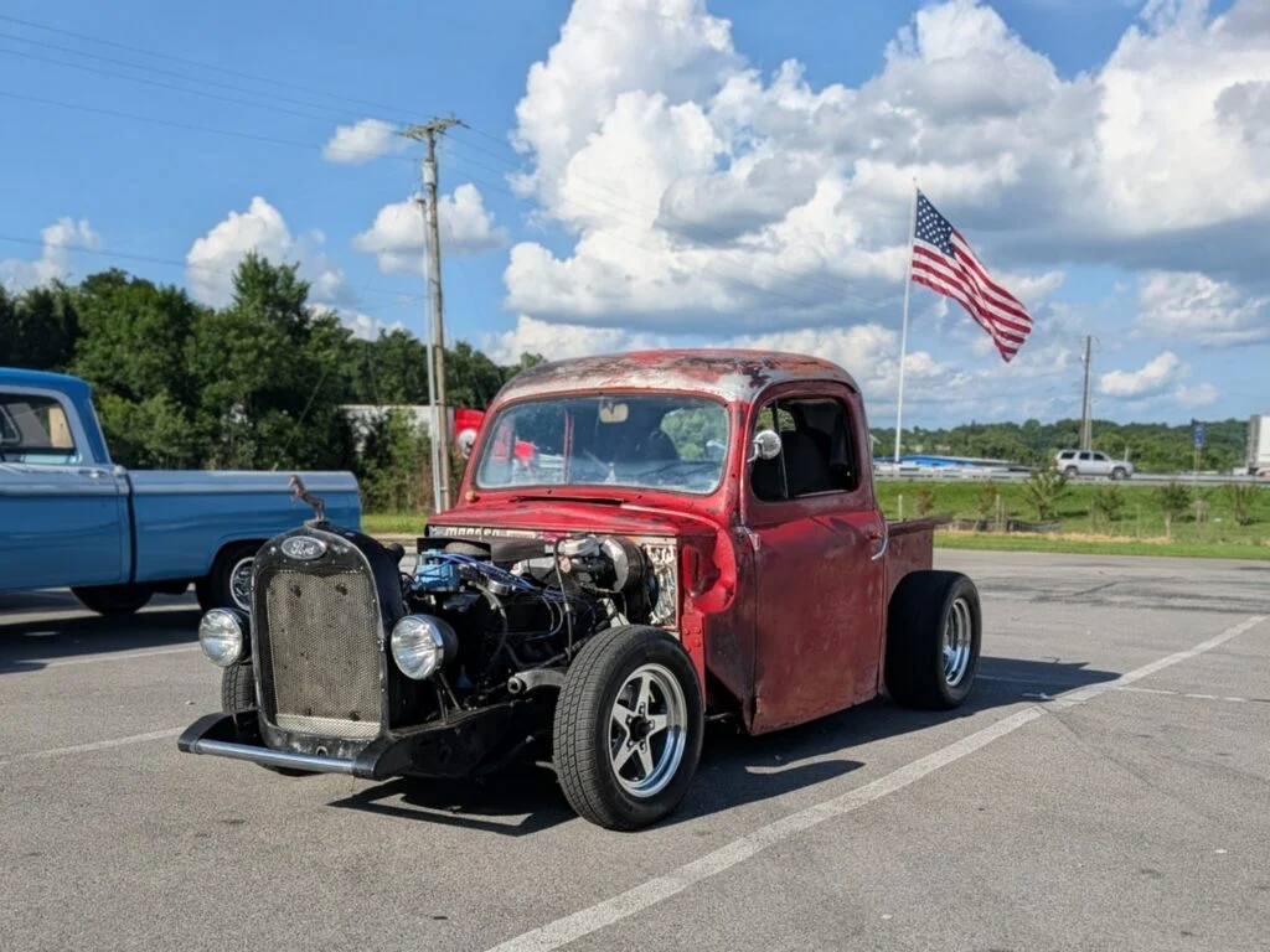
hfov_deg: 71.6
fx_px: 881
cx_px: 635
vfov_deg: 56.8
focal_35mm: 24
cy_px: 476
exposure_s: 1/81.3
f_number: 1.68
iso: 22
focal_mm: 6.9
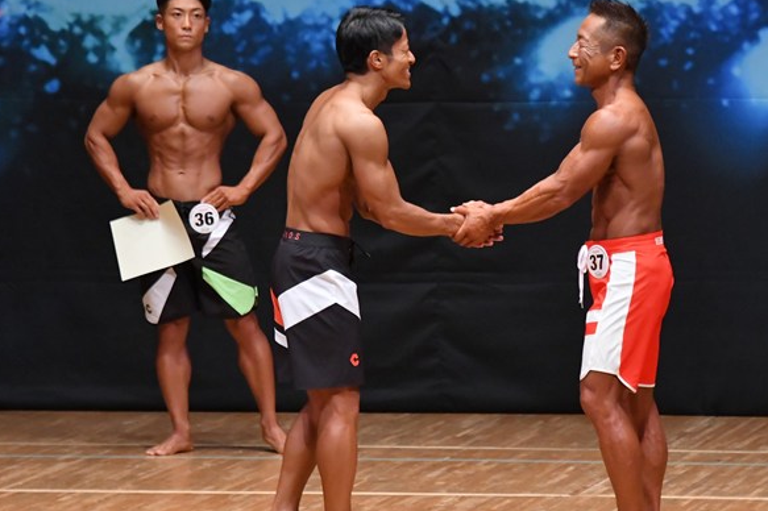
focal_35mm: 379
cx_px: 459
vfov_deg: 3.6
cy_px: 263
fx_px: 8080
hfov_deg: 5.4
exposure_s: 1/400
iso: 6400
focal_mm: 190
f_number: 5.6
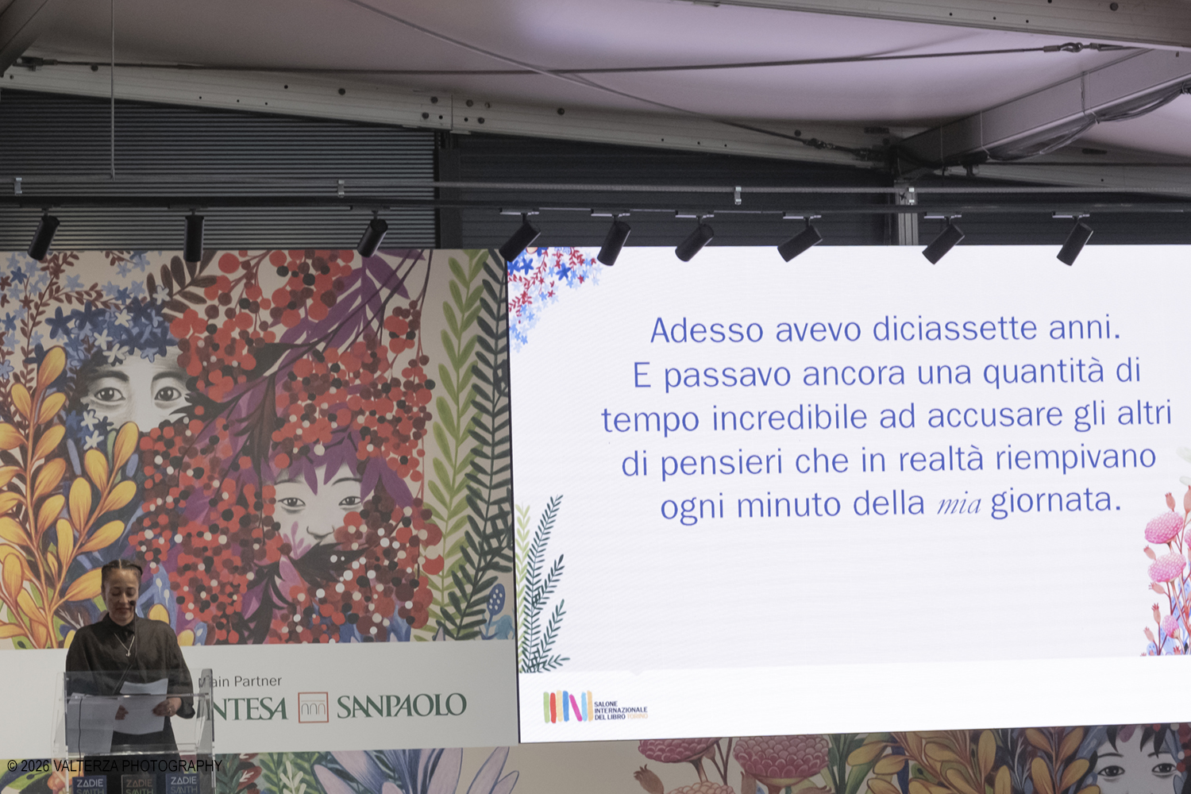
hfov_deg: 19.5
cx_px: 596
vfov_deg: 13.0
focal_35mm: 105
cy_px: 397
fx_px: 3473
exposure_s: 1/160
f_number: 8
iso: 2500
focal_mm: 70
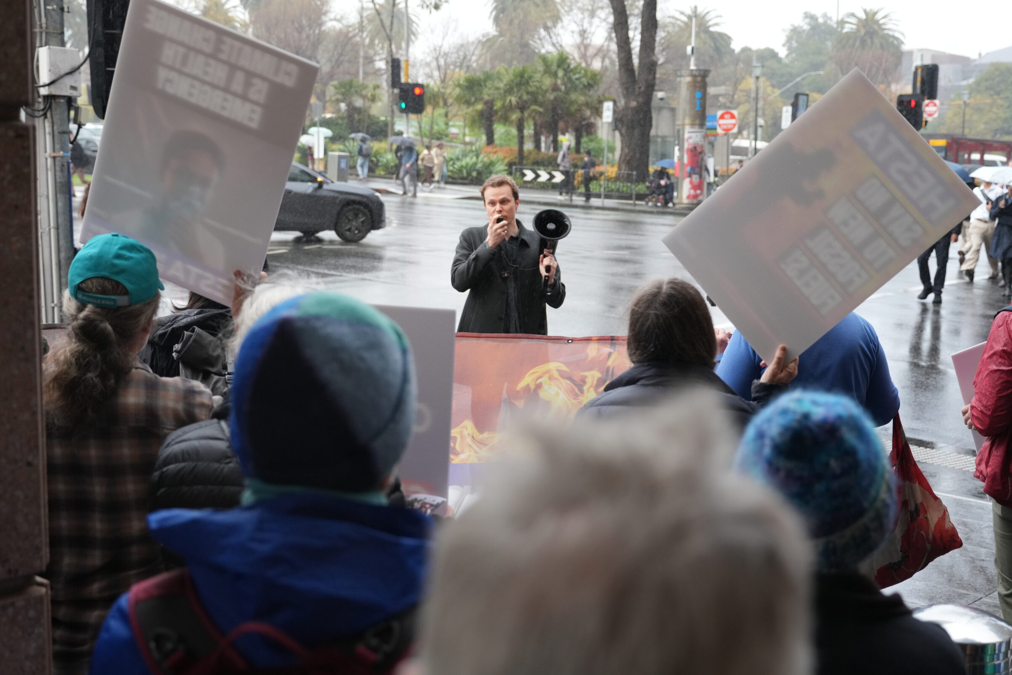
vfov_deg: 28.6
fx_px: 1321
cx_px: 496
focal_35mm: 47
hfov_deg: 41.9
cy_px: 343
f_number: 4
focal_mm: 44
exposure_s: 1/320
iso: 800
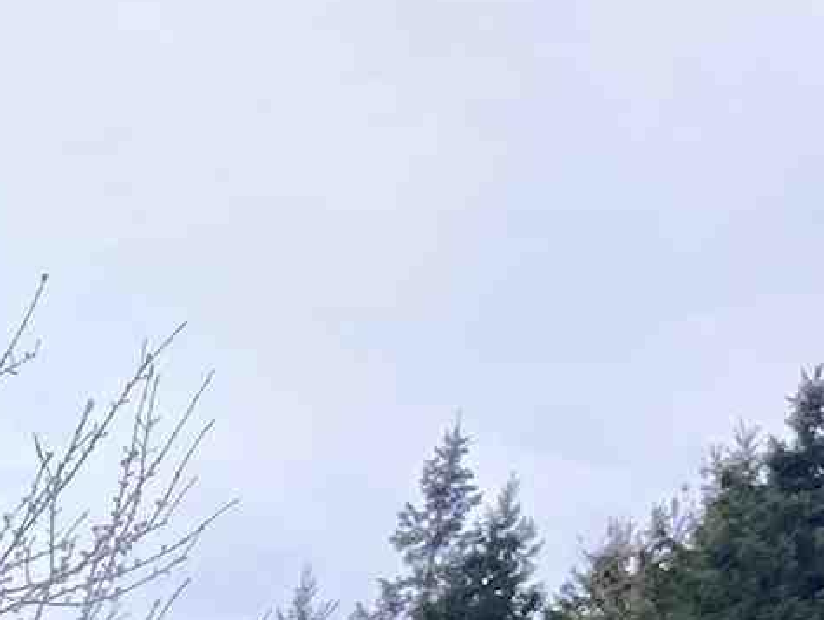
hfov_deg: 16.3
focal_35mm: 84
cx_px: -937
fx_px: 2001
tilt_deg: -16.7
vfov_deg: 12.5
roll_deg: -1.3
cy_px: 1599
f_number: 1.8
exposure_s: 1/226
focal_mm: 1.57
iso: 32
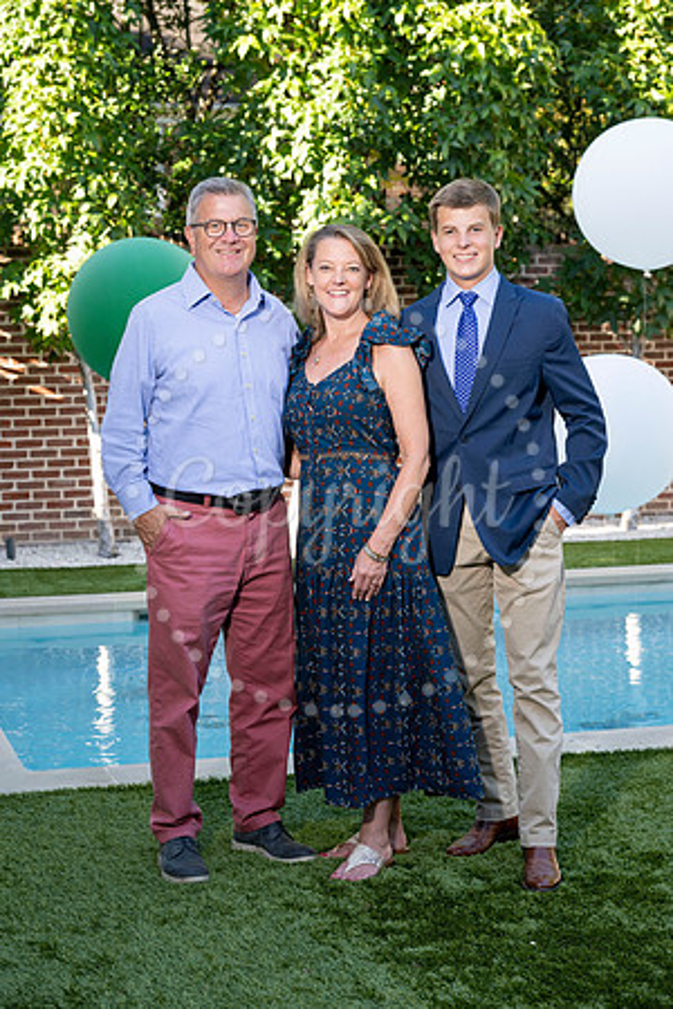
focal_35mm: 67
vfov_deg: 30.1
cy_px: 504
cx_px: 336
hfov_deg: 20.3
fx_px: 1879
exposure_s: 1/200
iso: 400
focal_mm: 67
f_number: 5.6
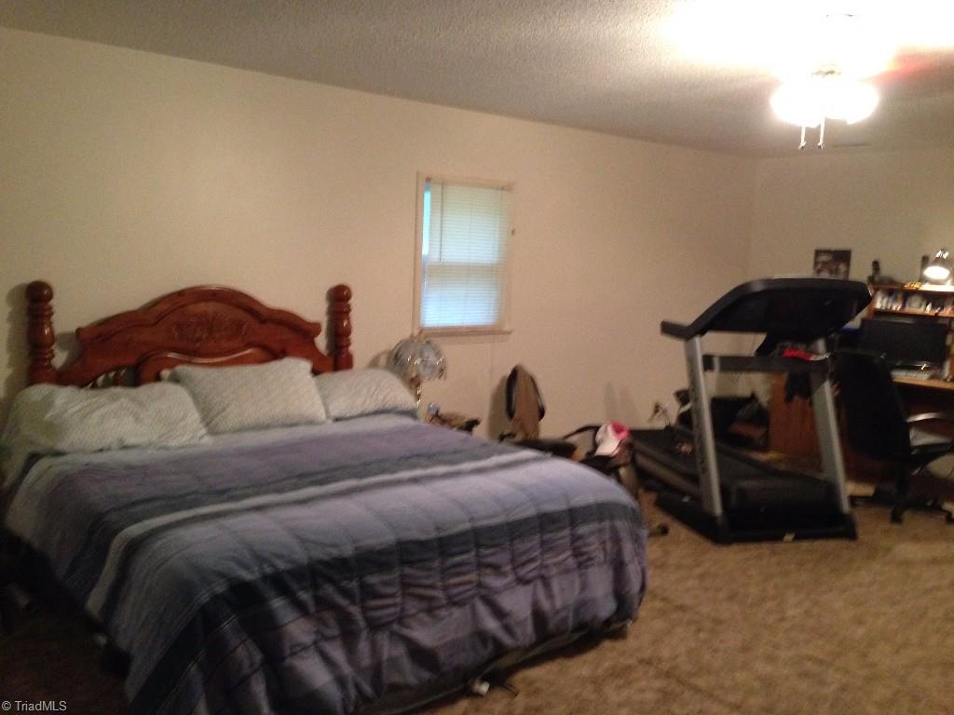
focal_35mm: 33
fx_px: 909
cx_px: 477
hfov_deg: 55.4
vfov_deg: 42.9
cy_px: 358
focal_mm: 4.12
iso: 500
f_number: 2.4
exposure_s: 1/15
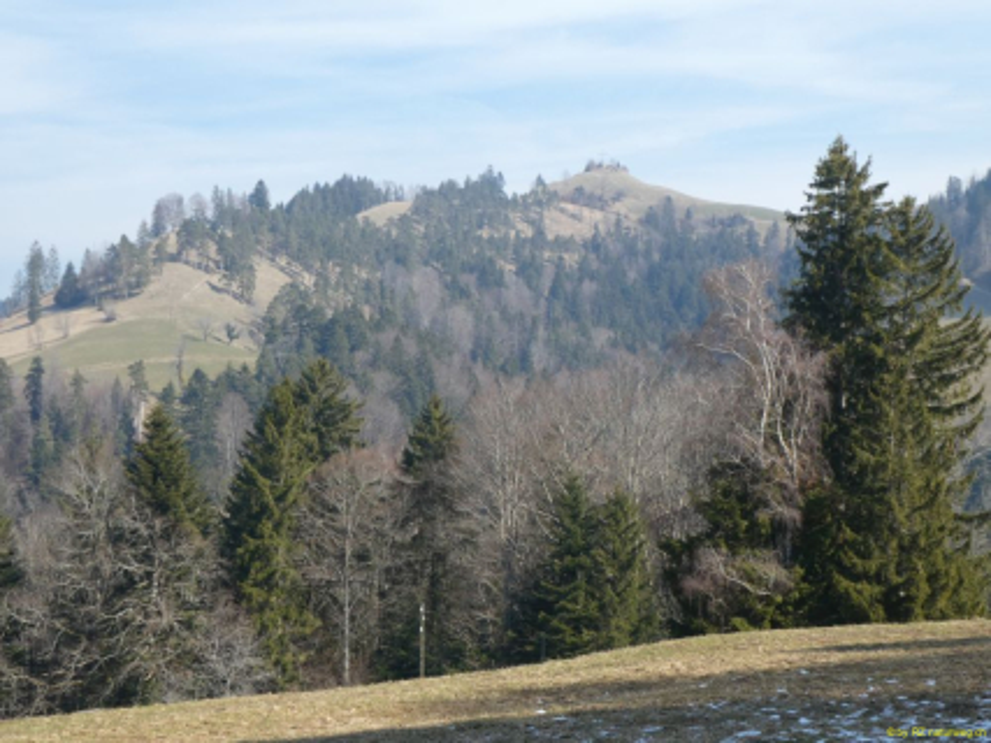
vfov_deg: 24.0
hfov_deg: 31.7
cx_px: 496
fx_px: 1746
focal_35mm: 61
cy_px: 372
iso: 80
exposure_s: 1/320
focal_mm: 10.9
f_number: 4.3
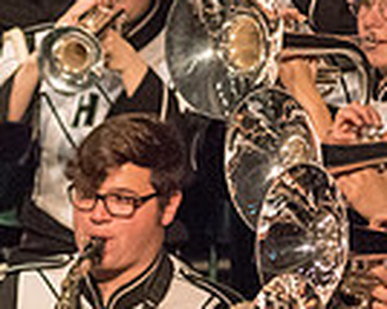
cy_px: 452
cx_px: -133
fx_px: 13952
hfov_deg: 1.6
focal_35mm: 1219
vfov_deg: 1.3
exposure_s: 1/500
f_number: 2.8
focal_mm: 300
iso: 4000
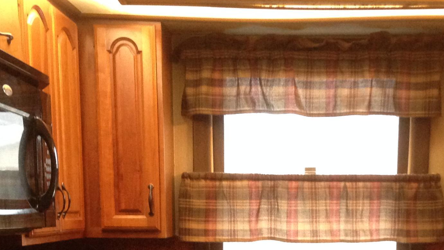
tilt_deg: -10.7
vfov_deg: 14.6
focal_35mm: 78
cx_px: 292
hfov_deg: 27.0
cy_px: 354
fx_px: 918
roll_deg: -0.3
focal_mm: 4.12
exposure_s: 1/20
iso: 320
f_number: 2.4
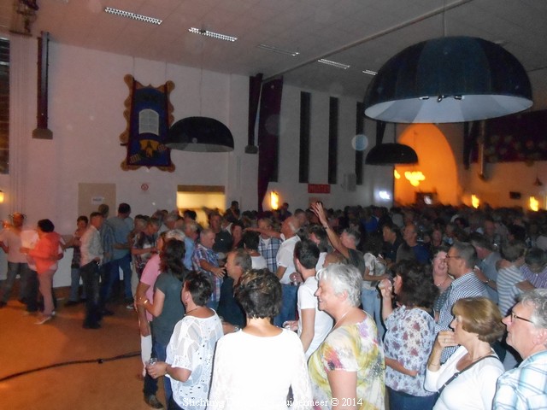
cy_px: 205
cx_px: 274
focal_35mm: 26
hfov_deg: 67.3
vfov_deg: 53.1
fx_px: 411
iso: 1600
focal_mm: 4.7
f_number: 3.4
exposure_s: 1/25
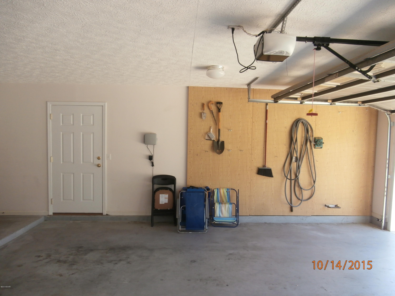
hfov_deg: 71.6
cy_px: 148
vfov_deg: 56.8
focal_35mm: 24
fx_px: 274
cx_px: 198
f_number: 3
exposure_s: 1/60
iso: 100
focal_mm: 4.2
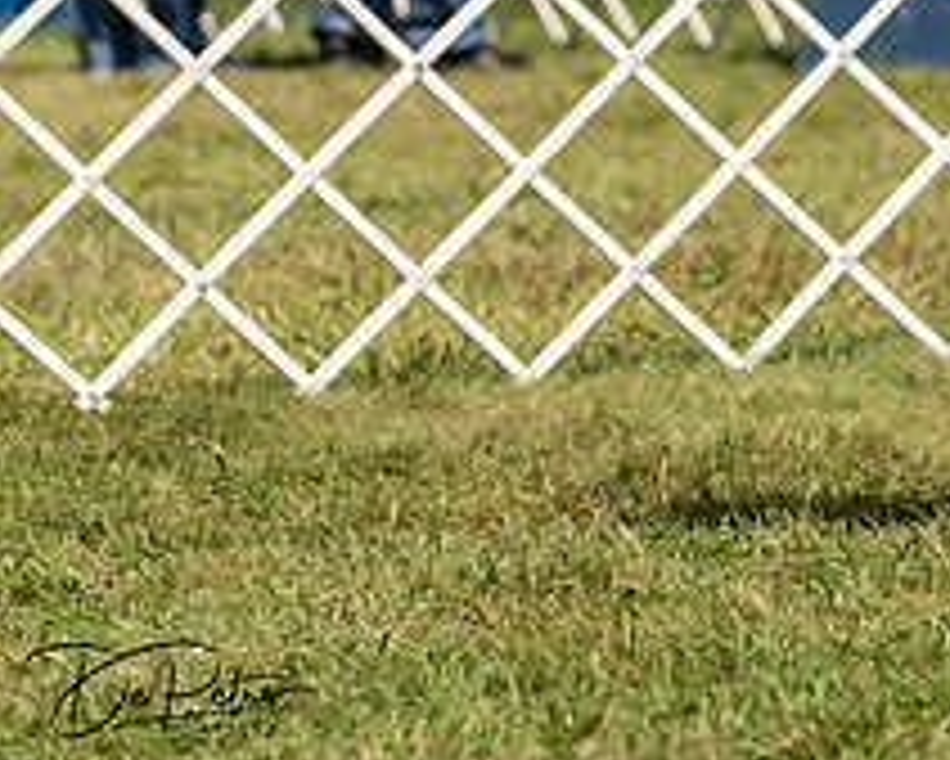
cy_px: -198
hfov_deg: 4.1
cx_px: 1263
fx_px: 13108
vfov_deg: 3.3
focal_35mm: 466
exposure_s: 1/2000
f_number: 4
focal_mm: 155
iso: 200
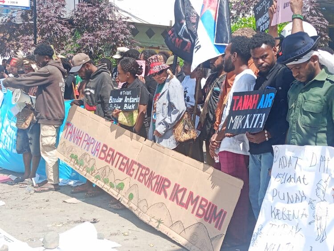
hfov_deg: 35.5
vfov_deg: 27.0
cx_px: 167
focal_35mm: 54
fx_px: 521
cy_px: 126
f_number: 1.8
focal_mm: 3.98
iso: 50
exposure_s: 1/601
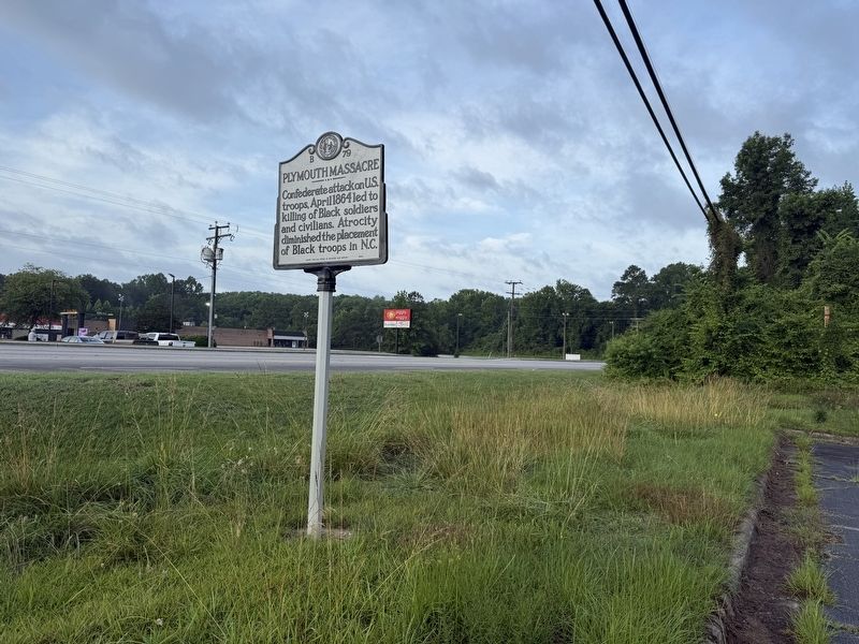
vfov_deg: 56.8
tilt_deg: +4.6
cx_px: 430
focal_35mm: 24
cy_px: 322
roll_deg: -1.9
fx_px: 596
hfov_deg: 71.6
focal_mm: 6.76
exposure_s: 1/1653
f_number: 1.78
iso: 80
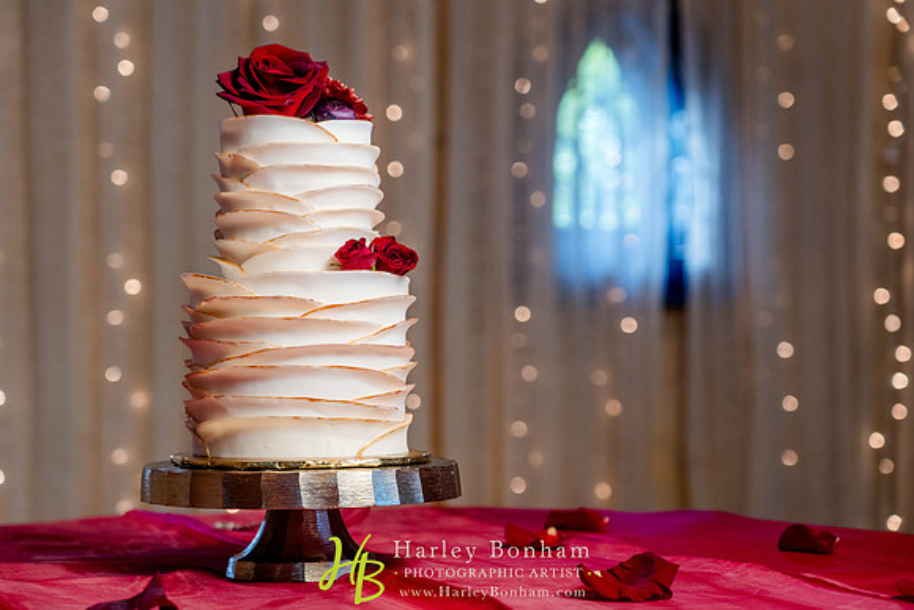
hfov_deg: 27.8
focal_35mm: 73
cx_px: 457
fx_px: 1848
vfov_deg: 18.7
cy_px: 305
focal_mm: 71
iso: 1250
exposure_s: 1/200
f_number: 4
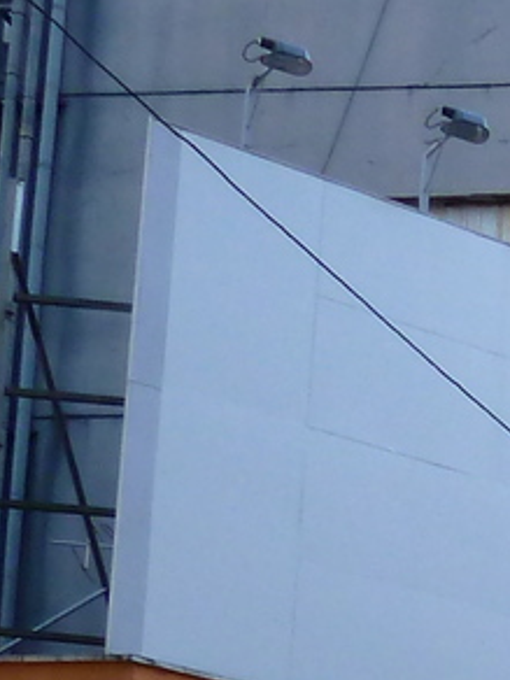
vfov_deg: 12.9
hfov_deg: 9.0
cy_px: 1281
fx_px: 2691
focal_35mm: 137
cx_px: 1488
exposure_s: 1/30
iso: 160
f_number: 3.3
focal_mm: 4.1
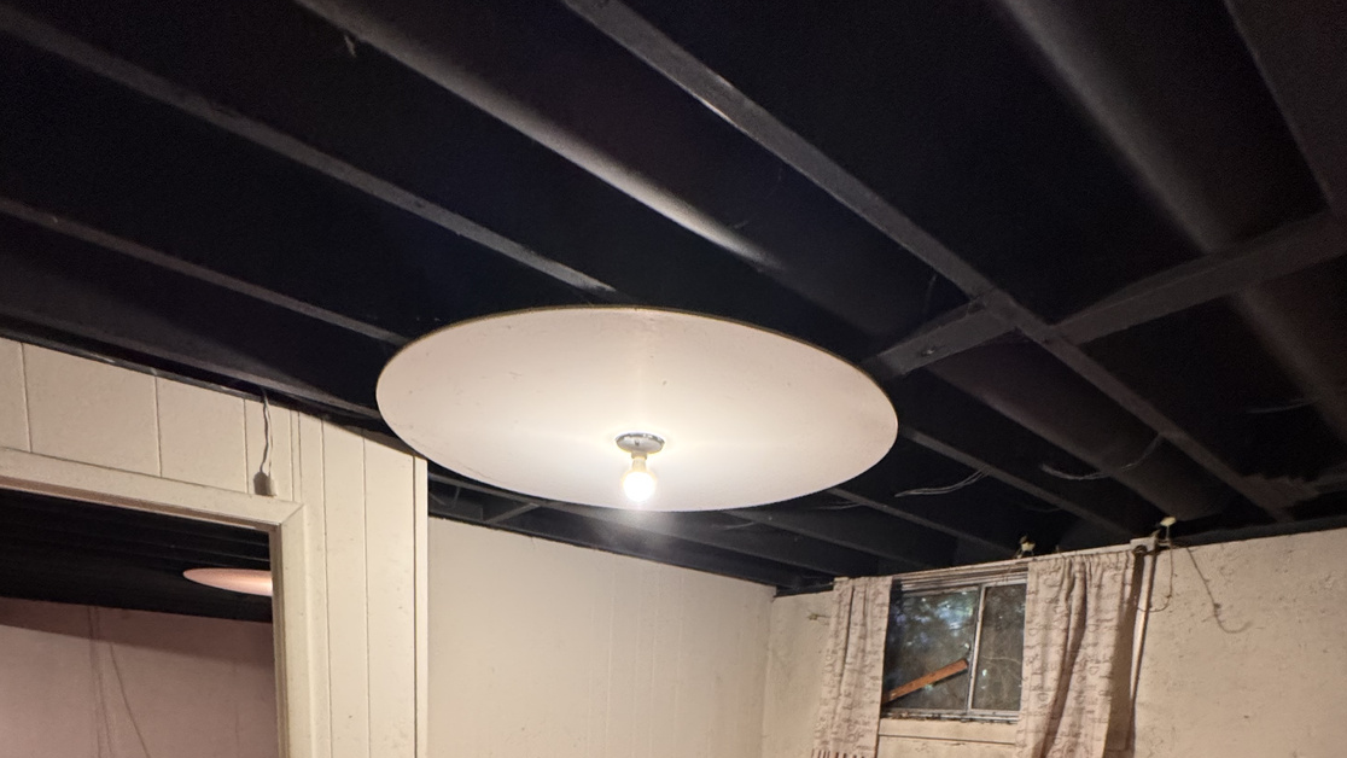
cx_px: 666
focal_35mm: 21
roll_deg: -0.1
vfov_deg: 42.0
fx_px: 750
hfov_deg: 83.8
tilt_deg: -7.3
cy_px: 839
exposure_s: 1/60
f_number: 2.2
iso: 320
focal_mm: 2.22
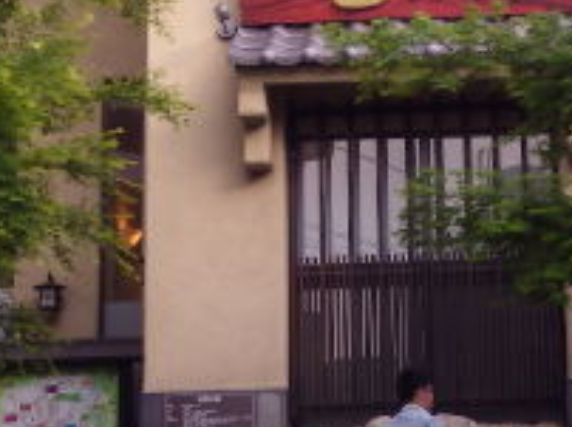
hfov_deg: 13.2
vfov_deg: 9.8
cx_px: 456
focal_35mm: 149
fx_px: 2459
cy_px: -99
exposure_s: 1/100
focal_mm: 8.4
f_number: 4.2
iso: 125
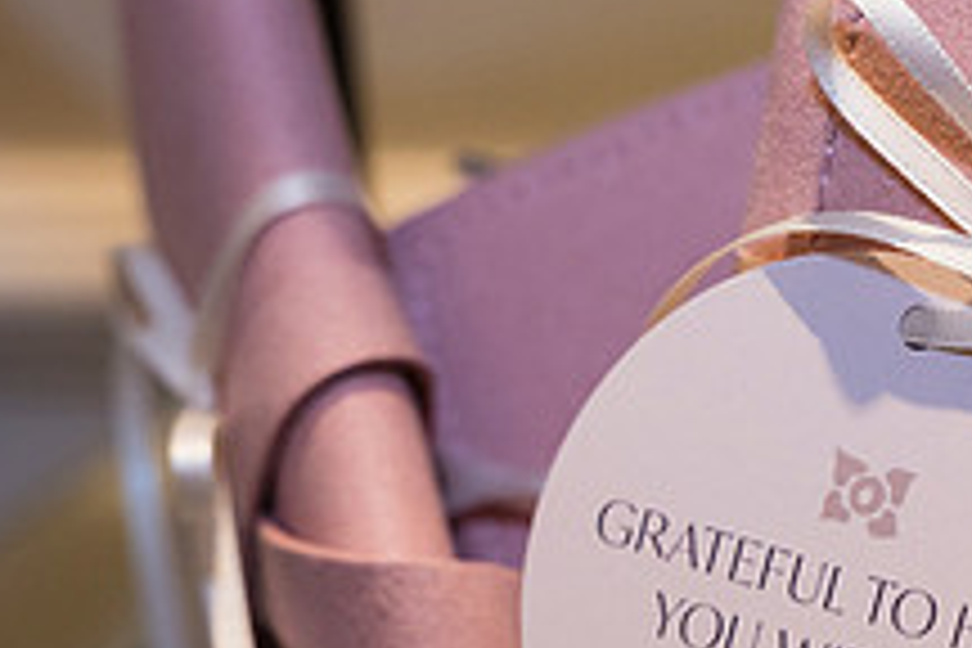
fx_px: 3402
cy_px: 668
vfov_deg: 10.8
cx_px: 1116
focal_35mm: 126
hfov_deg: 15.7
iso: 800
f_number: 4.5
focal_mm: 47
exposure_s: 1/100
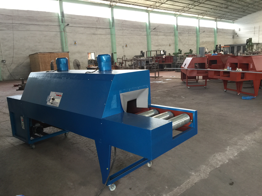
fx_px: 219
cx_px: 131
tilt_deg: -10.2
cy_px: 98
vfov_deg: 48.2
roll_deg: +2.3
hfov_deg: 61.7
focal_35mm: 29
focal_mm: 4.15
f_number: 2.2
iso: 40
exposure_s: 1/33
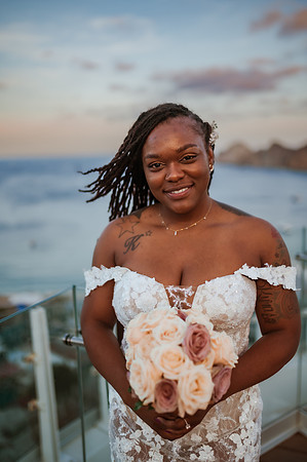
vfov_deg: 54.5
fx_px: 449
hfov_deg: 37.8
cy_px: 231
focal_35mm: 35
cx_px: 154
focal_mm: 35
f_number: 1.4
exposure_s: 1/1600
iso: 160
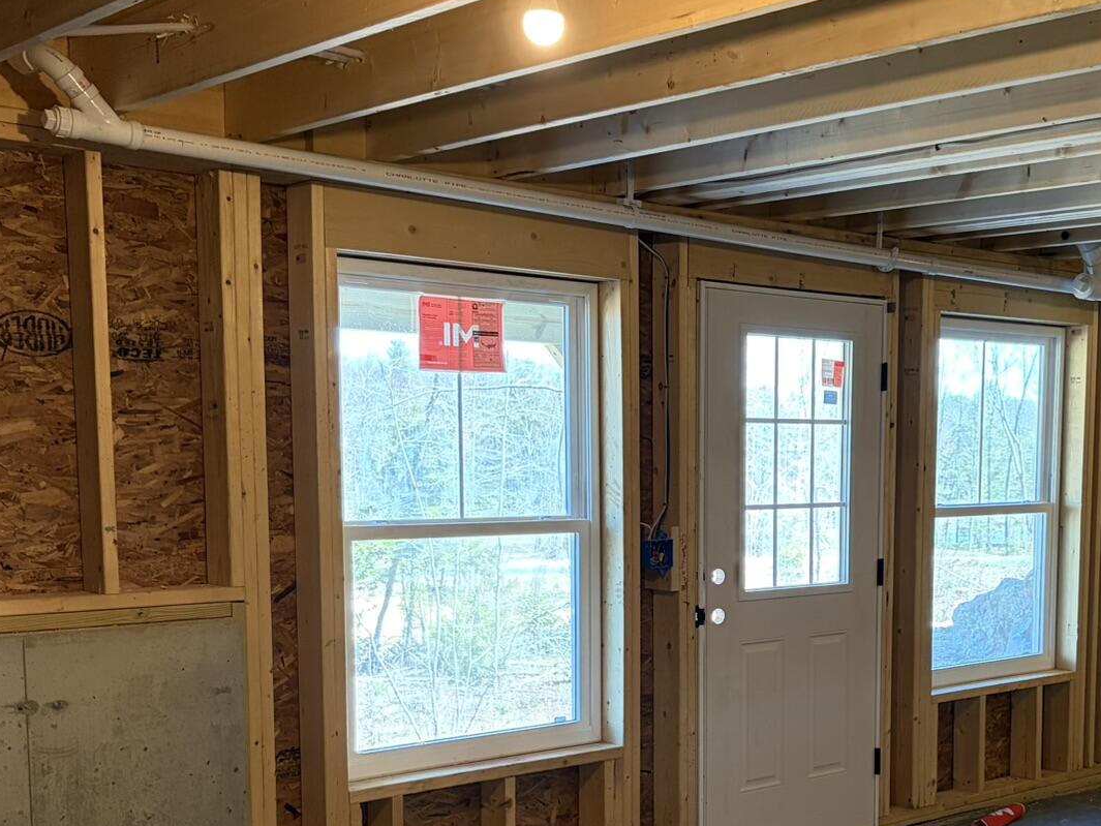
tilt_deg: -6.5
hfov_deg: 37.7
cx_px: 739
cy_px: 620
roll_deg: -0.2
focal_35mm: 50
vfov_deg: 28.7
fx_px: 1590
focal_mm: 5.96
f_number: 1.6
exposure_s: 1/60
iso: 250
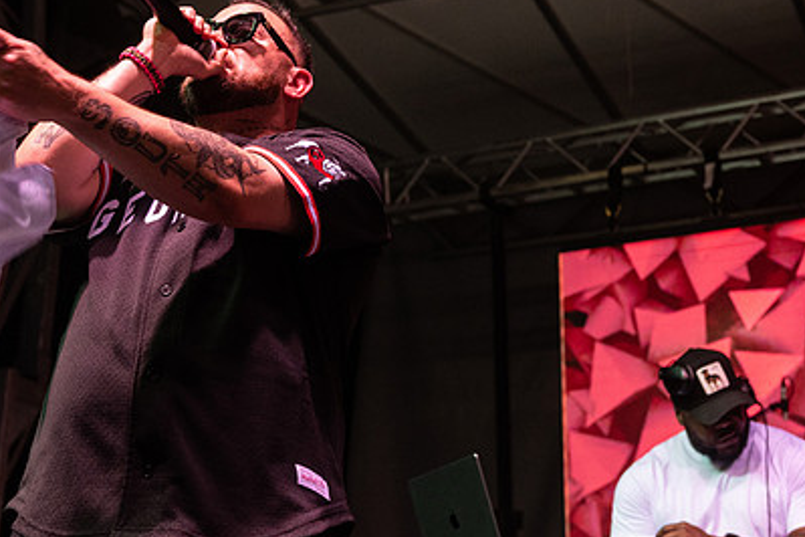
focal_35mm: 74
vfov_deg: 18.4
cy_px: 206
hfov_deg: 27.3
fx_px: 1655
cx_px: 443
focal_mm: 44
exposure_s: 1/250
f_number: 4
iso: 2000
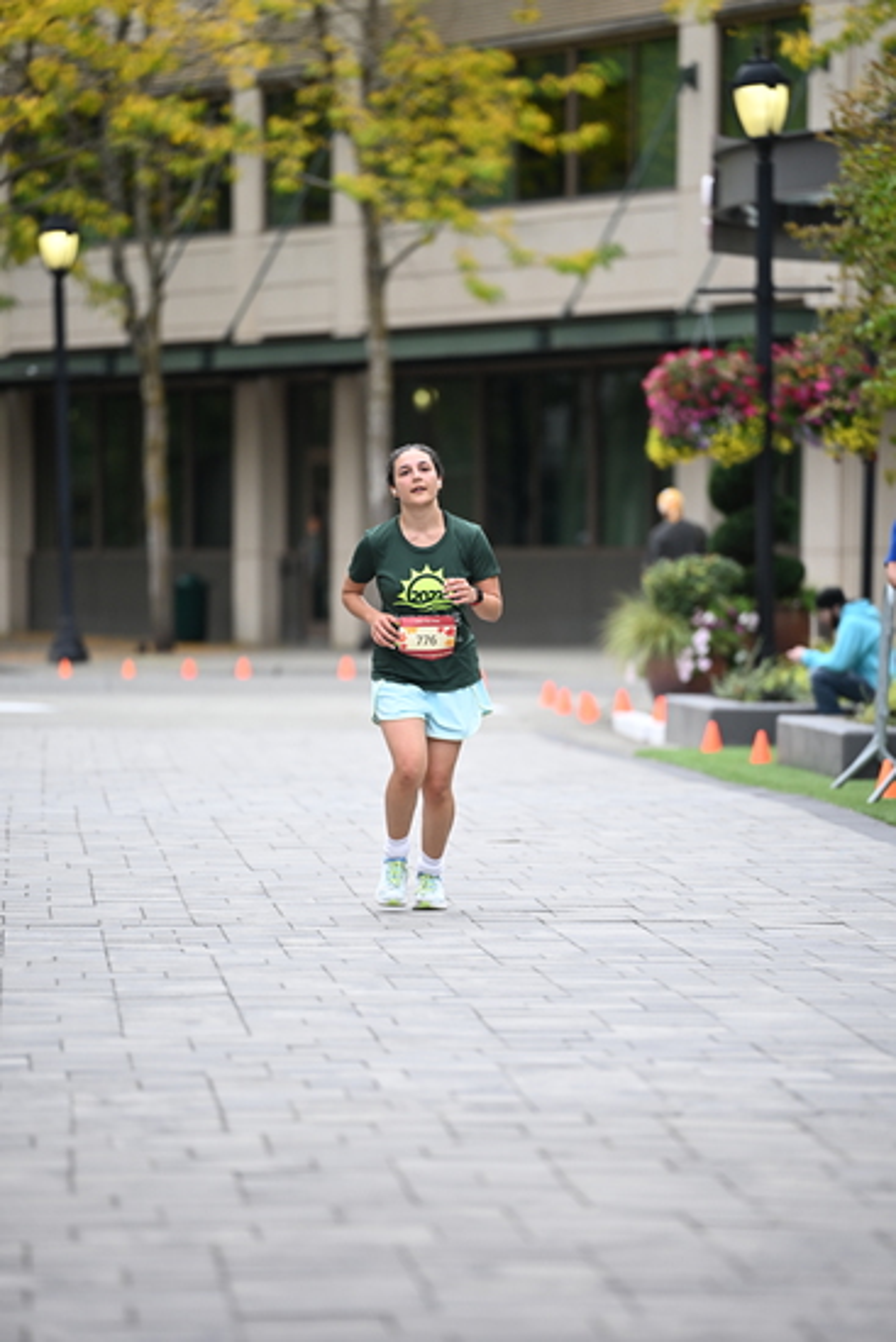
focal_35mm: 200
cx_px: 448
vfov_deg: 10.3
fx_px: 7461
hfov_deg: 6.9
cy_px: 671
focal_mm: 200
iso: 640
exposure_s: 1/2000
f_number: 2.8
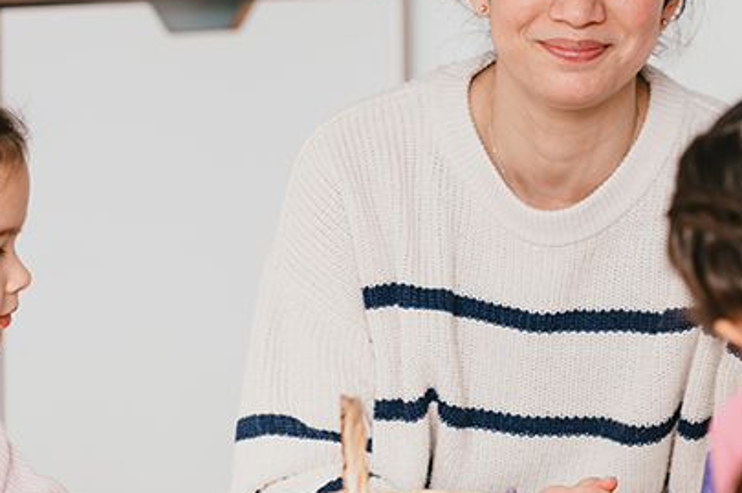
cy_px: 146
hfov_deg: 6.4
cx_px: 733
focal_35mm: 321
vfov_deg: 4.3
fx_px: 6608
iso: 400
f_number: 2.8
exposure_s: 1/400
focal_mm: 130
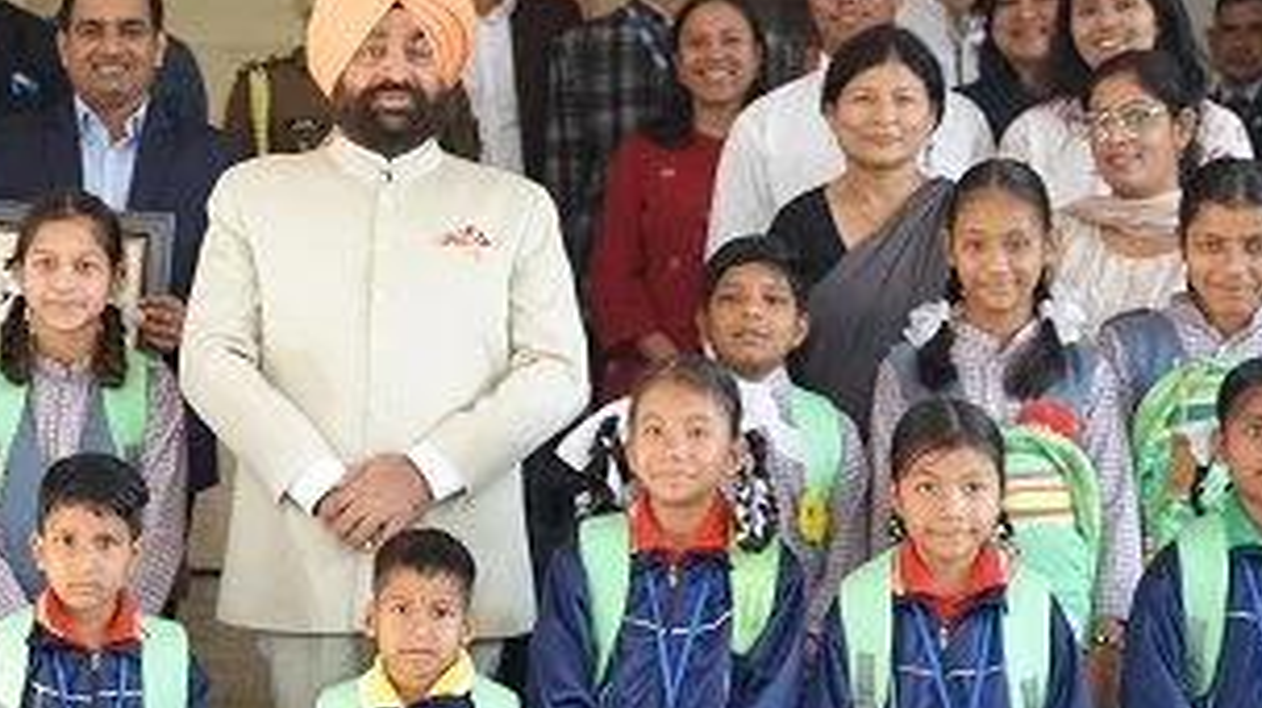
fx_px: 3077
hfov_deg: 23.0
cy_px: 454
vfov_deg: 13.1
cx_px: 333
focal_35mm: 92
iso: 640
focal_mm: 38
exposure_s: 1/160
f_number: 2.8
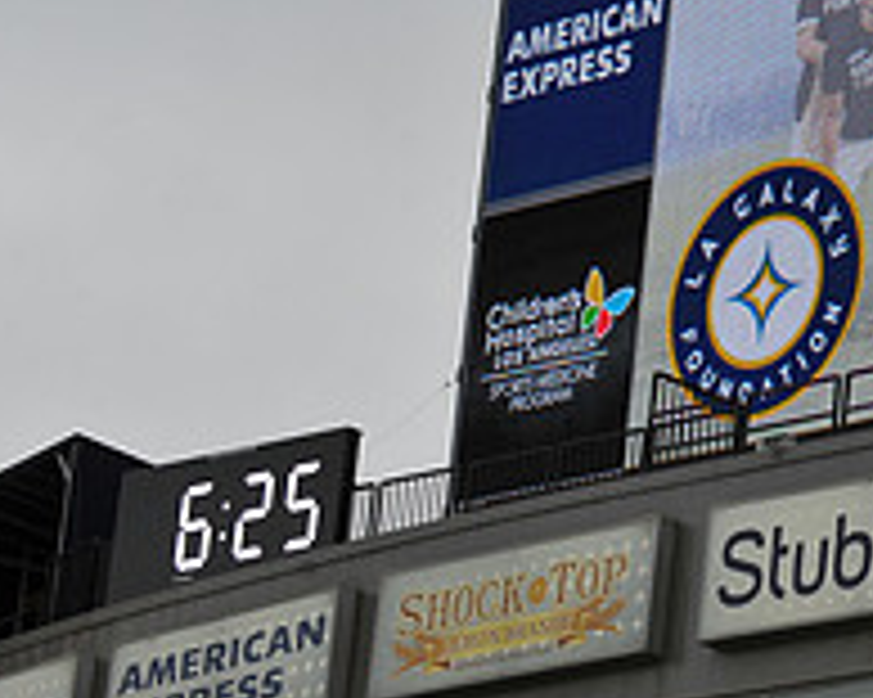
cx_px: 1202
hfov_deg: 7.5
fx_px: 6534
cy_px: -72
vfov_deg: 6.1
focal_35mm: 253
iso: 400
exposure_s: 1/320
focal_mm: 90
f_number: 9
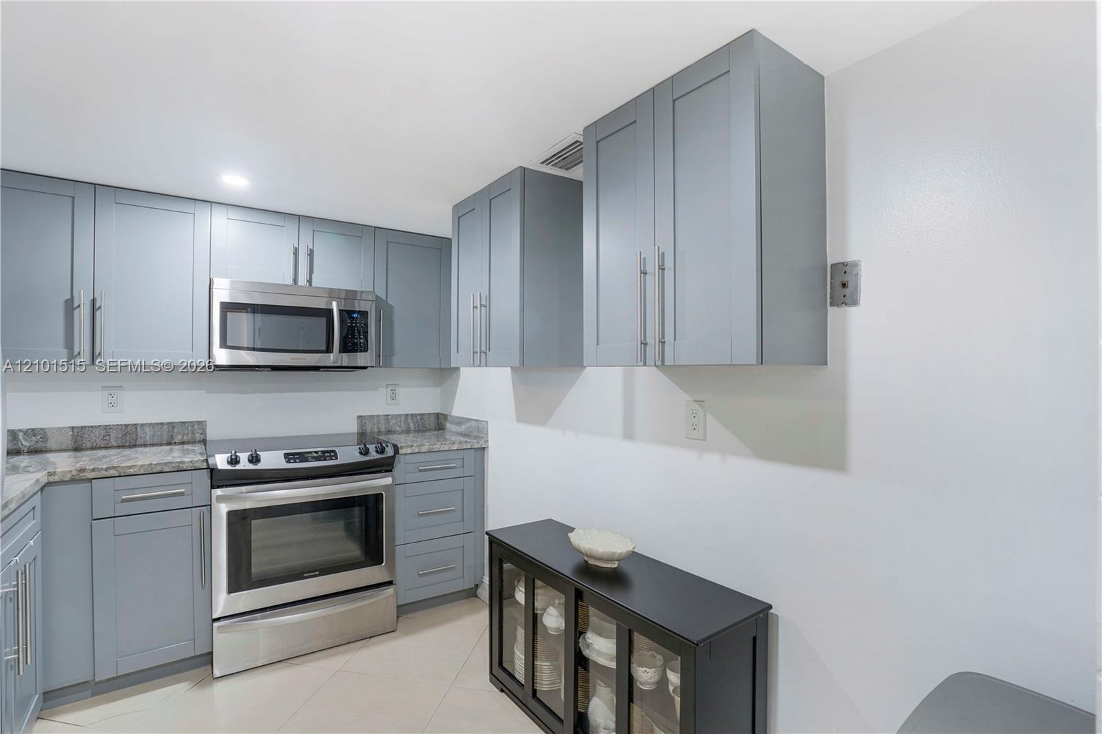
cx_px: 551
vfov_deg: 73.7
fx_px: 490
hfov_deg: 96.7
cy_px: 367
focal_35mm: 16
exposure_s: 1/8
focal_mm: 16
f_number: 8
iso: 400
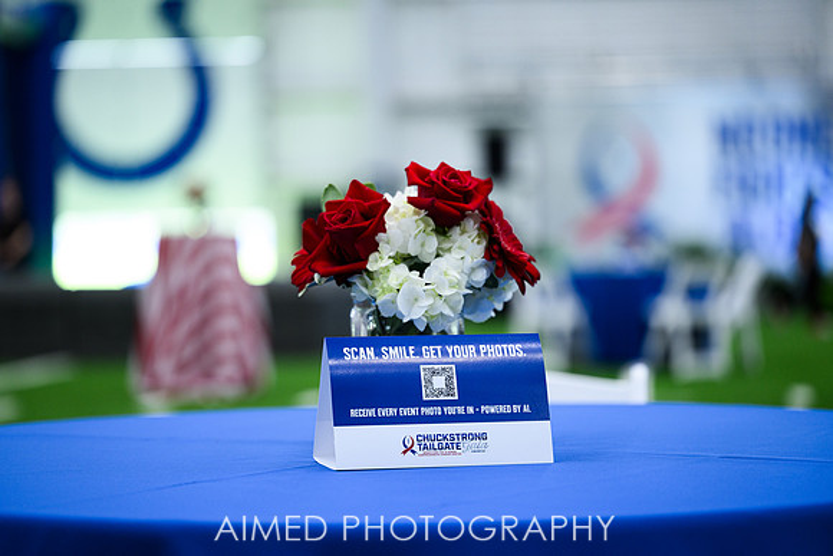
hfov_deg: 19.1
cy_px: 278
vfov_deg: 12.8
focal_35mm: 107
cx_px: 421
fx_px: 2474
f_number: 2.8
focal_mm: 105
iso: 1000
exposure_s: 1/200
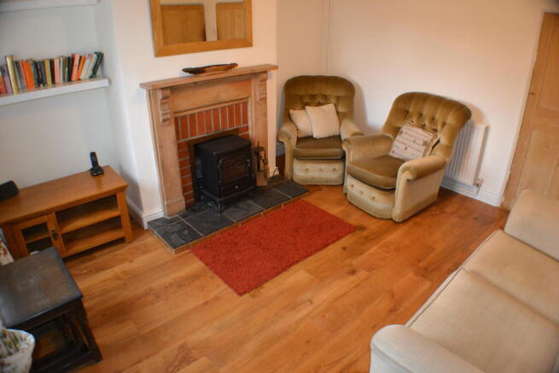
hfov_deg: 61.9
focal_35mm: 30
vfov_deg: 43.6
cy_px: 186
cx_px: 280
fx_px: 466
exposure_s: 1/60
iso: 1400
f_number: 3.8
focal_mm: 20
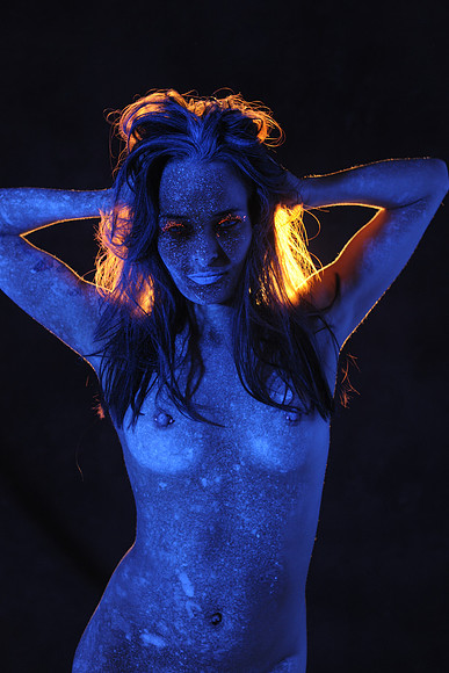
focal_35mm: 85
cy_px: 336
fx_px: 1589
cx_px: 224
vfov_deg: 23.9
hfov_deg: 16.1
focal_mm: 85
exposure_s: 1/90
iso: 800
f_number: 5.6
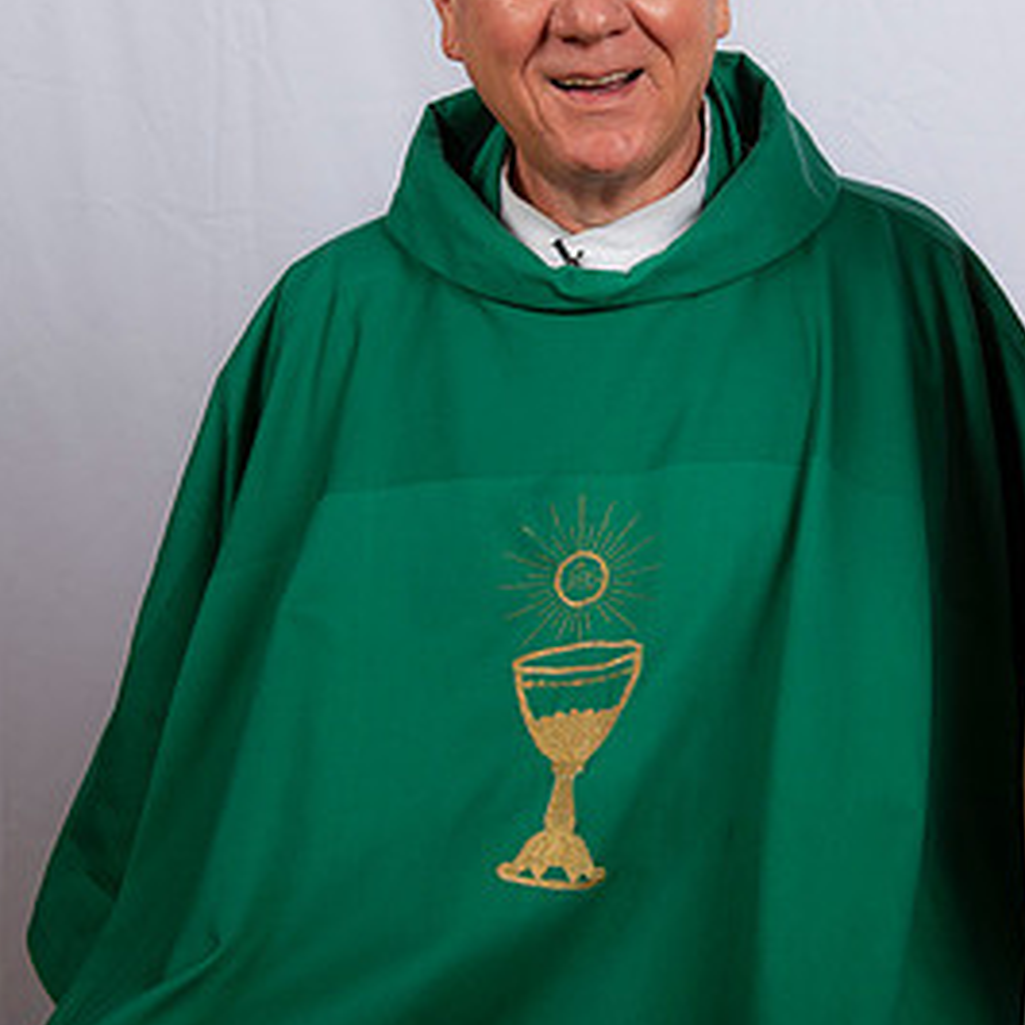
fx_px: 2982
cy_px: 443
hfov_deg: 19.3
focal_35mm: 89
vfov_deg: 19.5
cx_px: 798
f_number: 8
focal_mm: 48
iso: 320
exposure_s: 1/200
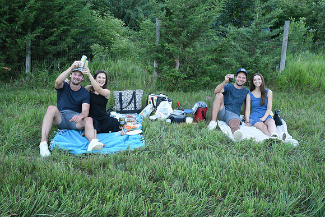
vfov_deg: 42.3
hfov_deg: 60.3
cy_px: 108
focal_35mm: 31
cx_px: 162
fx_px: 280
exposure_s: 1/100
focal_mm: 31
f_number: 22
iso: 8000
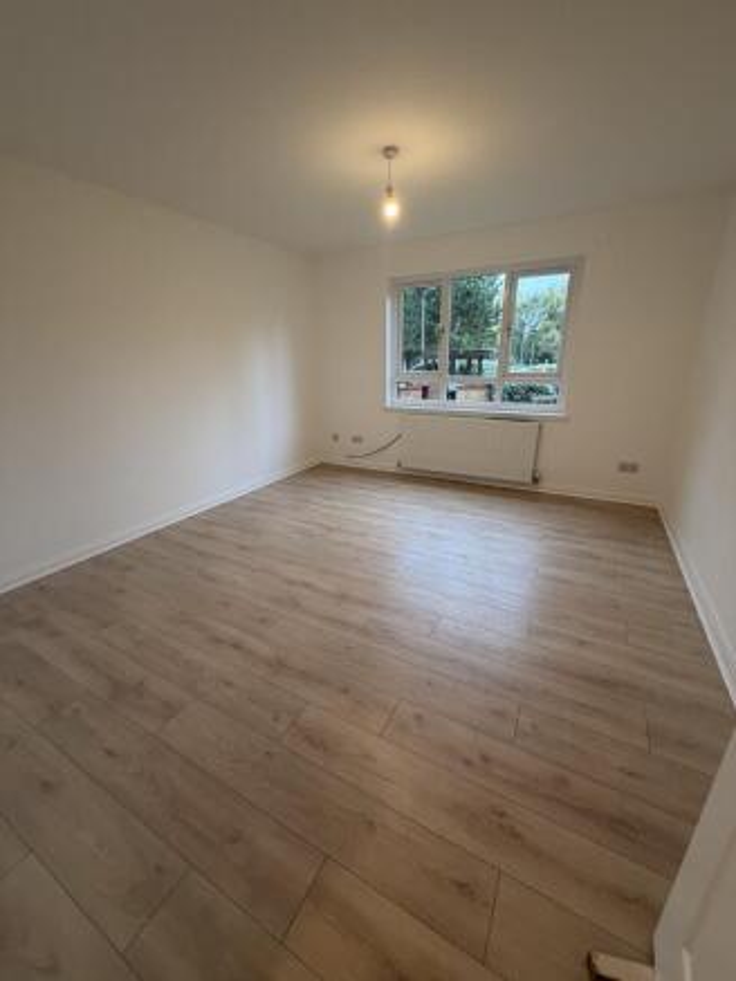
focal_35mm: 14
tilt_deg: -18.7
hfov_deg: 85.7
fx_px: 397
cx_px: 368
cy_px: 490
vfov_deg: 102.0
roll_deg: +1.1
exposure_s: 1/100
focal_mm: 2.22
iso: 250
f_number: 2.2
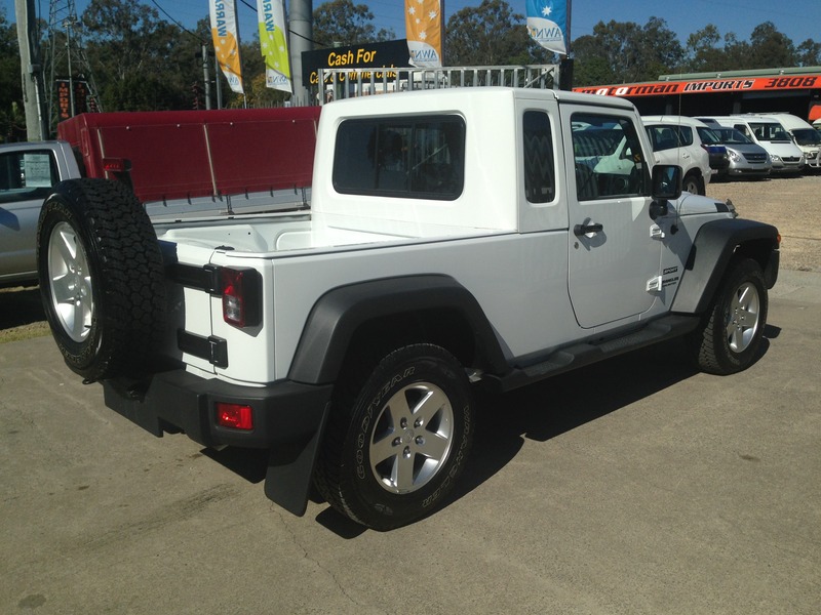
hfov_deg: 55.4
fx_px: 783
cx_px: 410
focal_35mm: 33
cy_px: 308
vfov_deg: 42.9
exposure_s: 1/3012
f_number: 2.4
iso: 50
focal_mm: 4.12
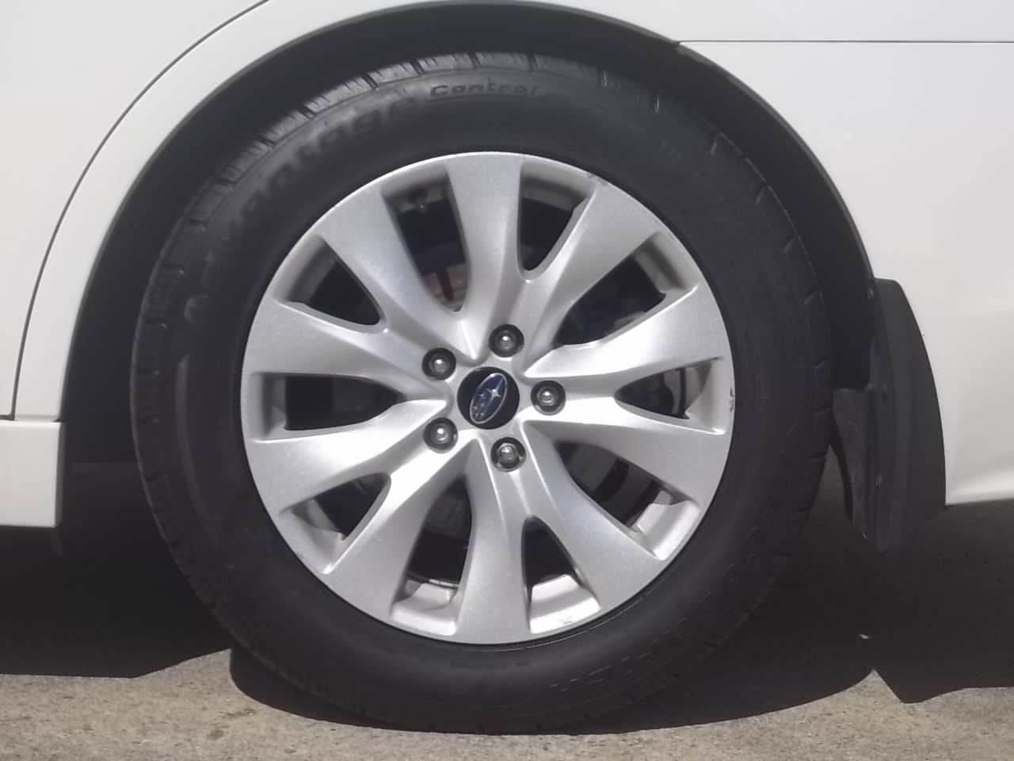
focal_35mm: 89
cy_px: 380
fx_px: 2607
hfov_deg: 22.0
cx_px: 507
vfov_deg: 16.6
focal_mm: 15.99
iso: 64
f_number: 9.9
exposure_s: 1/200
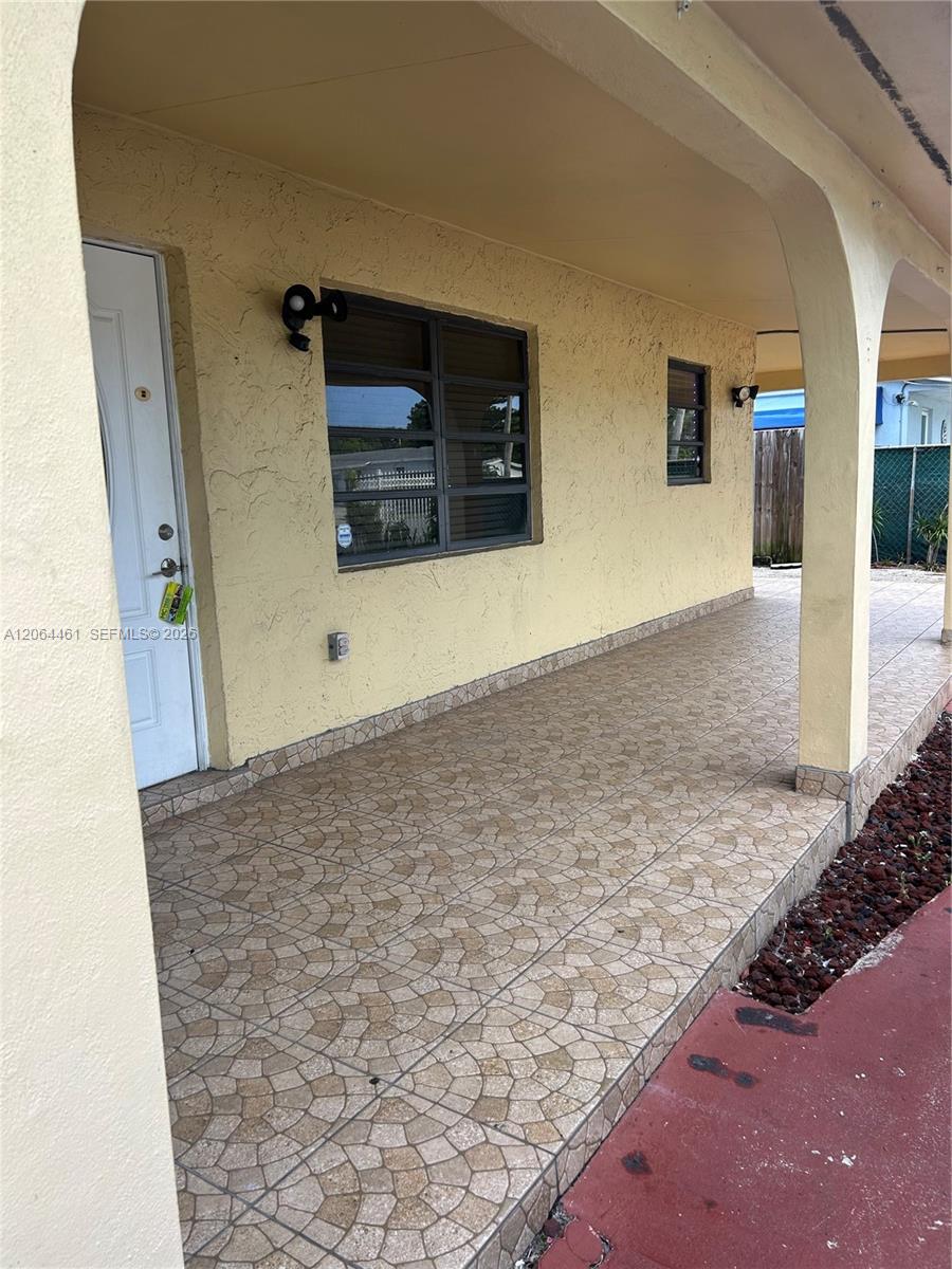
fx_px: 953
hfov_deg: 53.1
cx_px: 476
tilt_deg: -7.5
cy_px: 634
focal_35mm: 26
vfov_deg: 67.3
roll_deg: +1.5
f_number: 1.5
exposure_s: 1/200
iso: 40
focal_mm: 5.7
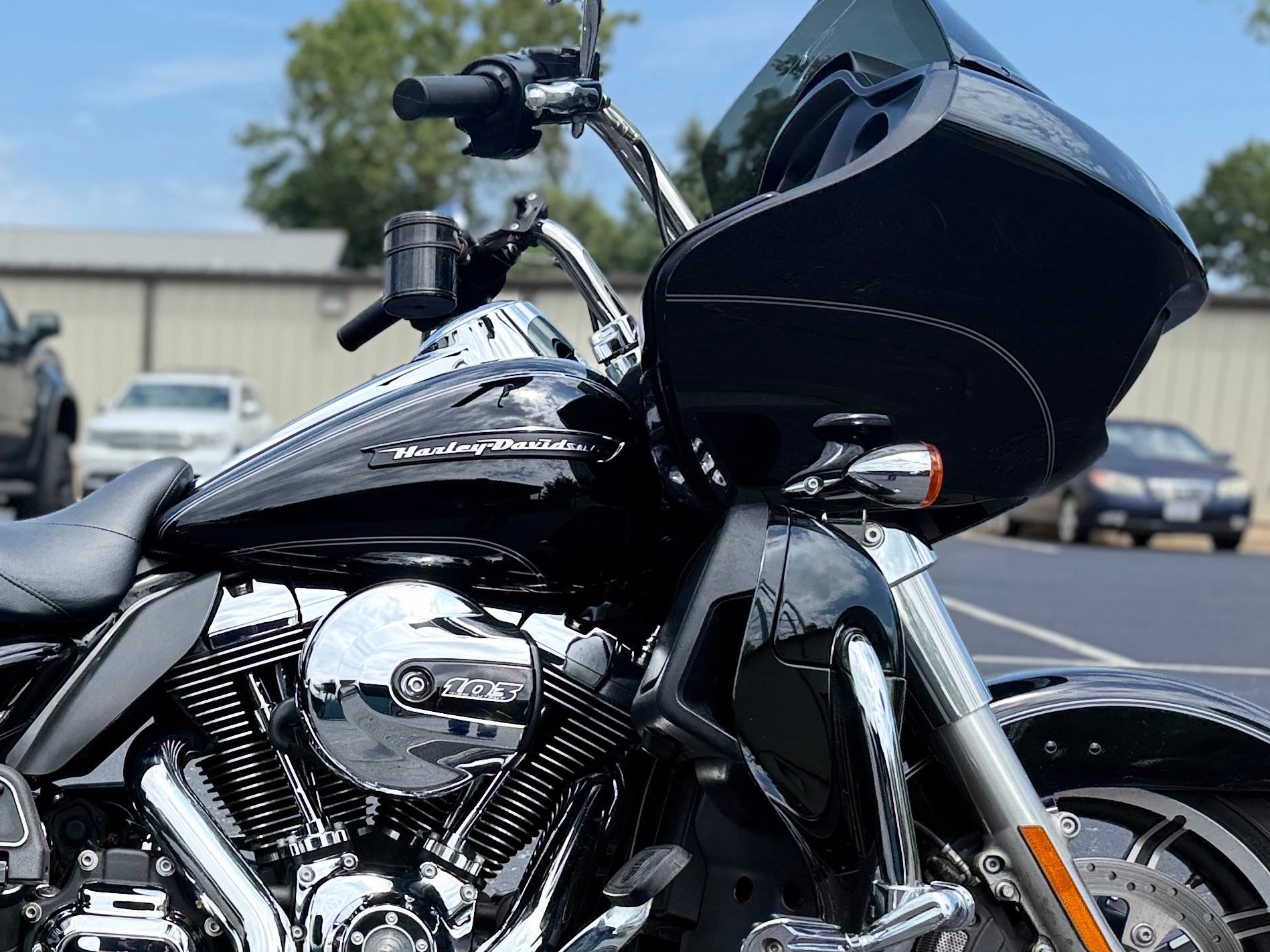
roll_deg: -2.7
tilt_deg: -10.5
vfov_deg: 28.2
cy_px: 688
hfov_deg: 35.2
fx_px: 1871
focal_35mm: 51
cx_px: 110
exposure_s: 1/2611
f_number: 1.78
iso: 80
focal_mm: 6.76
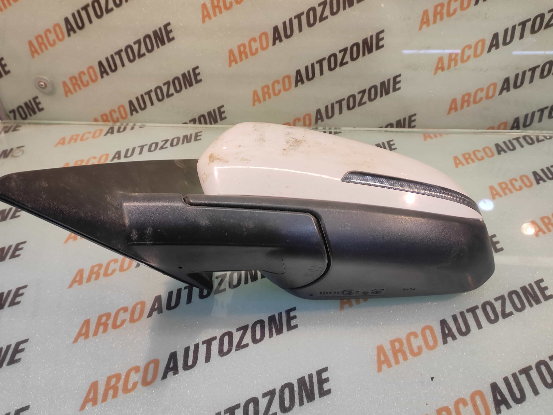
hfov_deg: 81.7
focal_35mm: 20
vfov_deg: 65.8
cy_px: 188
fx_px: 320
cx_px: 266
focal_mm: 4.74
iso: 120
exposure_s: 1/33
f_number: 1.79
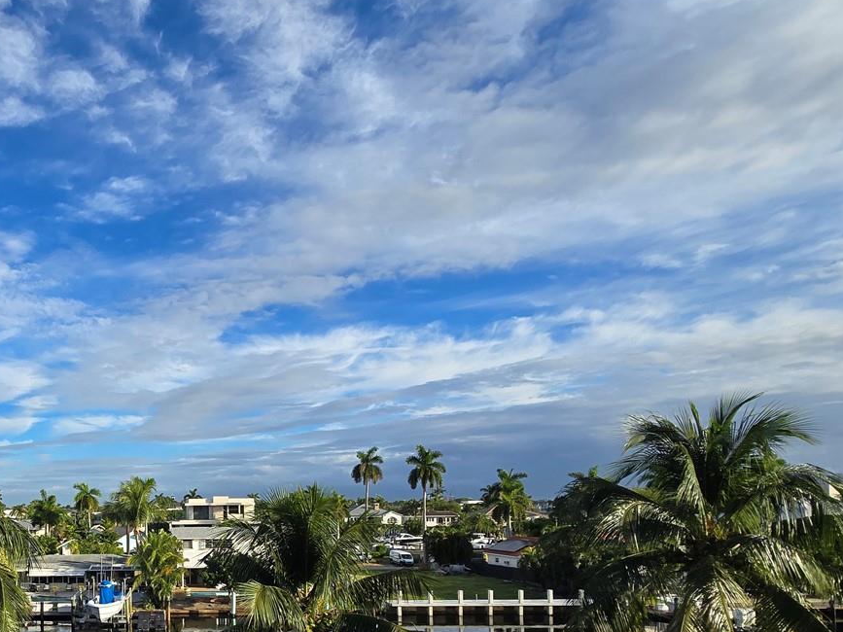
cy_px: 493
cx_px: 130
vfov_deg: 53.5
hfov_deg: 63.2
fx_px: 584
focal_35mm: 24
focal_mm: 2.2
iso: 50
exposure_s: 1/1930
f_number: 2.2
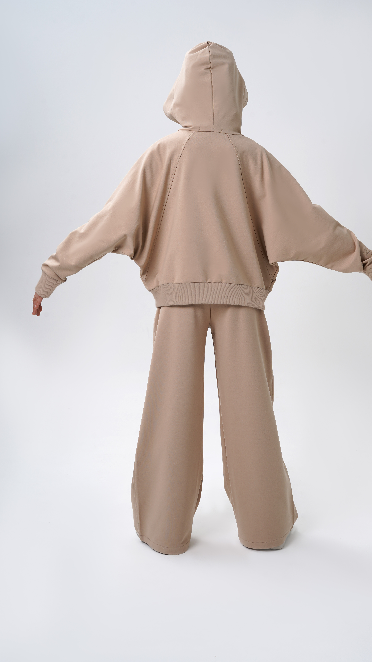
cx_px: 195
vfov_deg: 39.2
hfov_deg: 22.6
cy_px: 331
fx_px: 929
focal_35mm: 53
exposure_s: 1/160
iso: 100
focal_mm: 50
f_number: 10
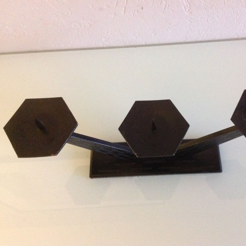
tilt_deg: -64.9
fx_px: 338
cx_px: 150
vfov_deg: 40.0
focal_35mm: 42
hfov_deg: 39.8
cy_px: 122
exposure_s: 1/17
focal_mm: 4.28
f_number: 2.4
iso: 500
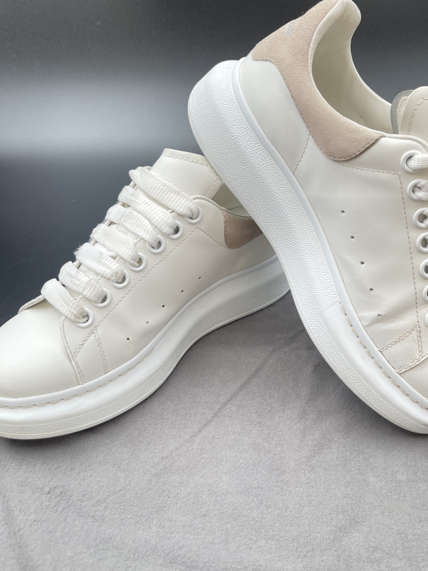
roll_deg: -0.9
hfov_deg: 45.2
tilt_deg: -35.8
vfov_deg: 58.1
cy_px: 241
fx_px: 511
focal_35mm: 31
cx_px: 255
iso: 32
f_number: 1.6
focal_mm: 5.1
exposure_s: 1/197
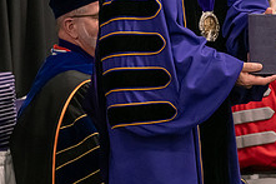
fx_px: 1249
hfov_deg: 12.5
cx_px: 257
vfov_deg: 8.3
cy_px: -21
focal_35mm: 163
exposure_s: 1/125
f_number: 5
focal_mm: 62
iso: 2500
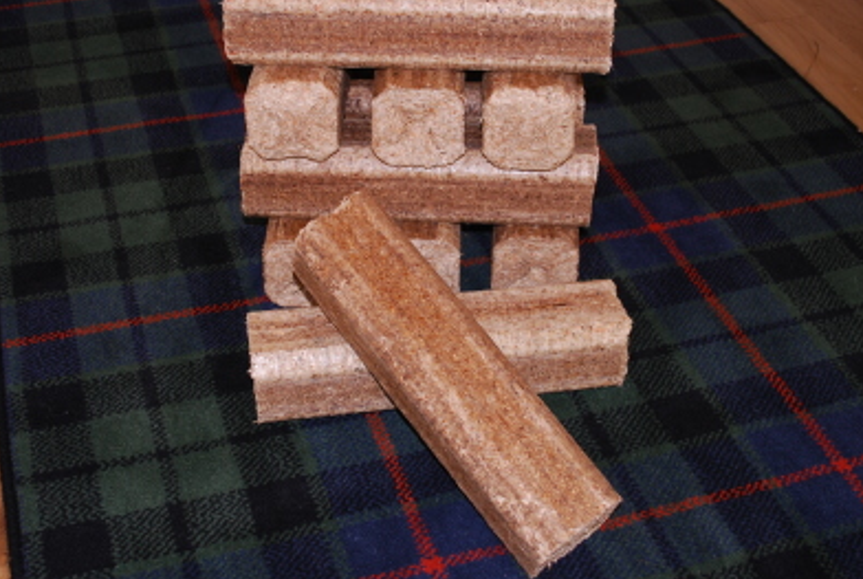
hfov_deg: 38.8
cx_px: 394
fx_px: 1225
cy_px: 216
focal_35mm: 51
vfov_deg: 26.5
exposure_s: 1/60
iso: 200
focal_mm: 26
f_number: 4.5
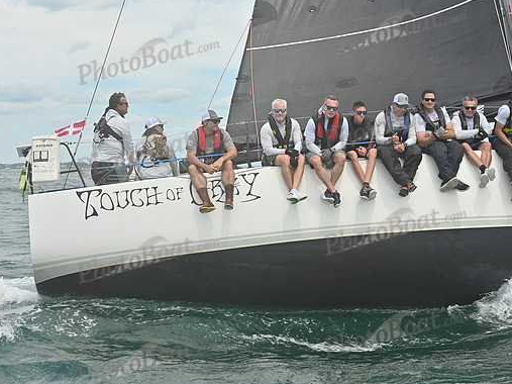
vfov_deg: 19.1
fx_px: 1139
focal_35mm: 77
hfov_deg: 25.3
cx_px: 273
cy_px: 190
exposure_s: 1/1250
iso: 320
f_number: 7.1
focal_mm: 70
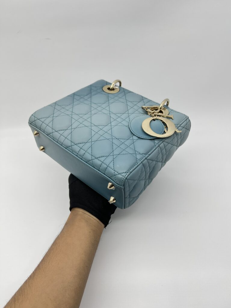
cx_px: 116
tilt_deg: -41.9
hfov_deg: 53.1
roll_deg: +2.5
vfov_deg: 67.3
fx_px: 231
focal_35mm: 26
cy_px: 154
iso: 32
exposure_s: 1/113
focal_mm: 5.7
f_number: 1.5
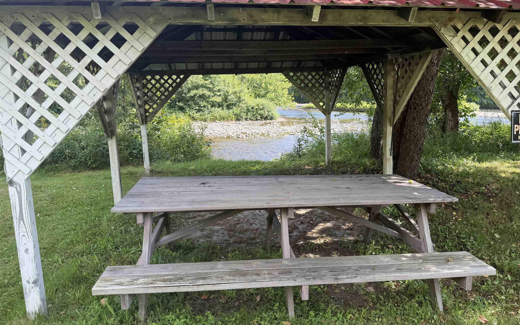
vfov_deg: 47.5
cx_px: 261
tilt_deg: -8.2
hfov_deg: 70.4
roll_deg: -0.1
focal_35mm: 26
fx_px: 368
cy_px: 146
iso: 80
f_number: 1.78
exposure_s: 1/632
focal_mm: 6.76
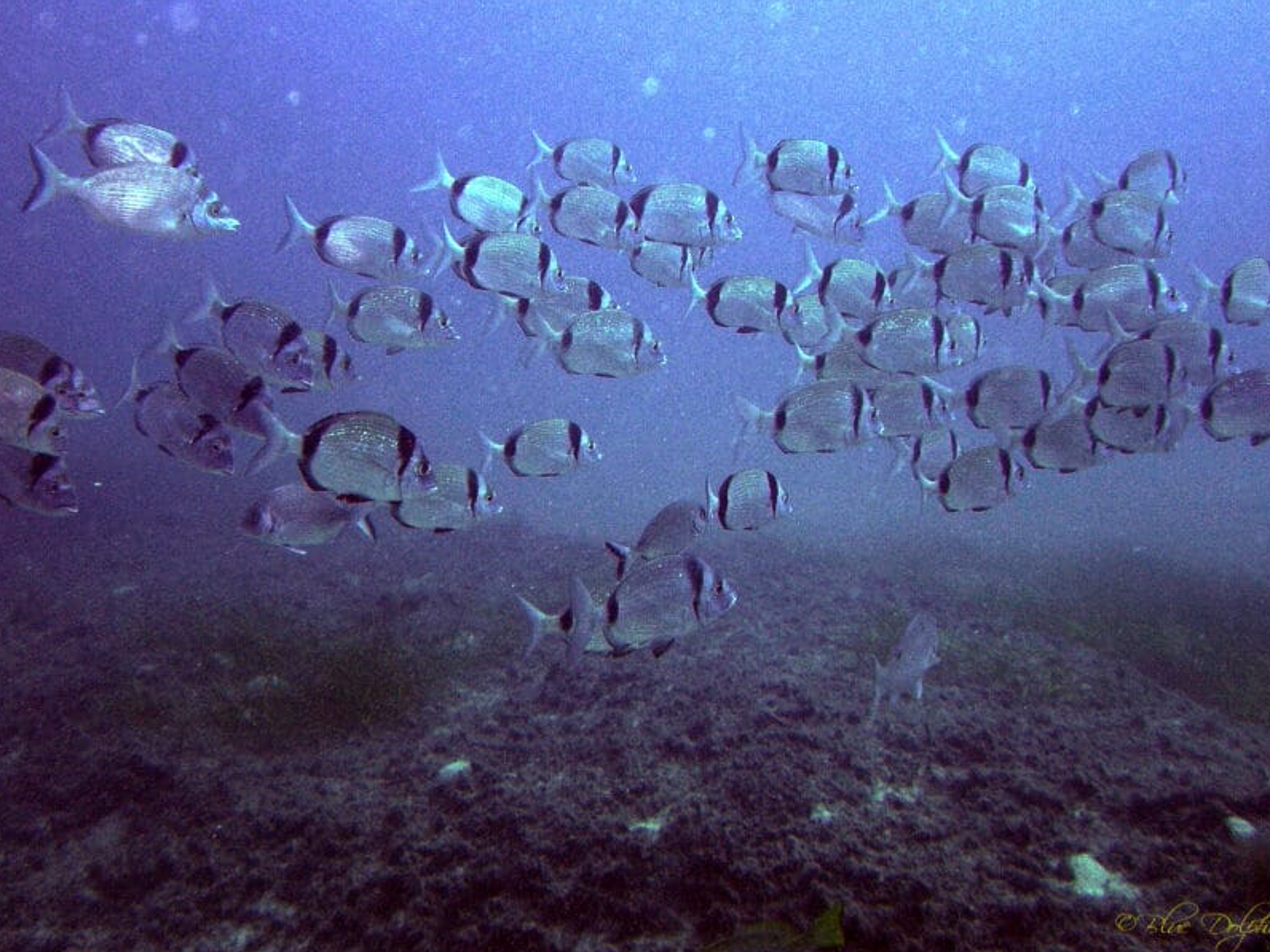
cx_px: 629
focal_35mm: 45
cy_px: 368
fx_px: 1651
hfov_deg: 42.1
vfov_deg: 32.1
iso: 72
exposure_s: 1/114
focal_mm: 5.7
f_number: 2.8
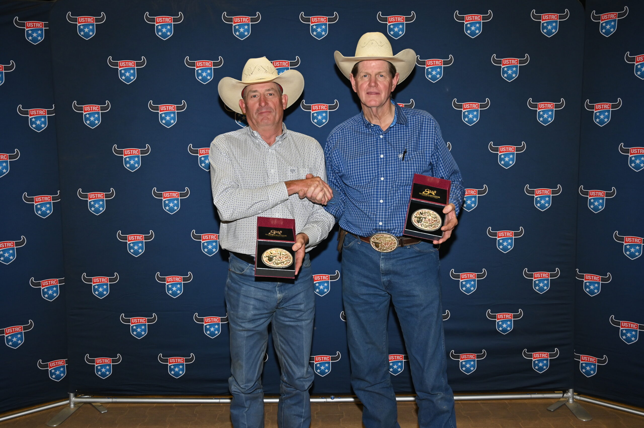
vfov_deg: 38.8
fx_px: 608
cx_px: 322
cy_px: 214
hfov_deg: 55.8
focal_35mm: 34
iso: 1000
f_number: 6.3
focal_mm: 34
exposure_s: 1/200
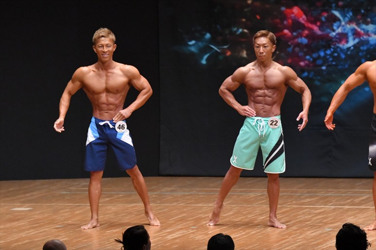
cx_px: 188
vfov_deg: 5.1
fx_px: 2819
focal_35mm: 270
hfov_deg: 7.6
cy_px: 125
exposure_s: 1/400
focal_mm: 180
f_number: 5.6
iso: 8000
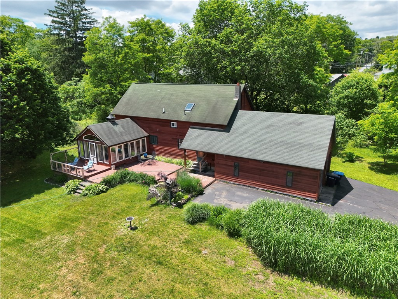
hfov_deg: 71.6
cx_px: 199
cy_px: 150
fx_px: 276
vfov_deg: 56.8
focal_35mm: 24
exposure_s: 1/4000
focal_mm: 6.72
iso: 230
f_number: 1.7
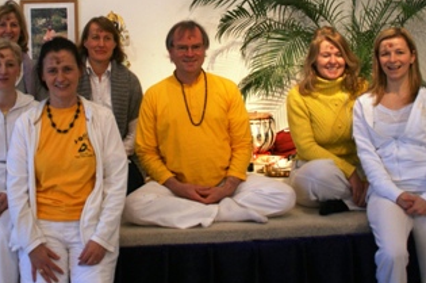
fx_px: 792
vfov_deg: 20.1
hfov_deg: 30.0
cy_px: 77
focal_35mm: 67
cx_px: 156
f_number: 3.5
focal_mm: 22
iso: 400
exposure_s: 1/40
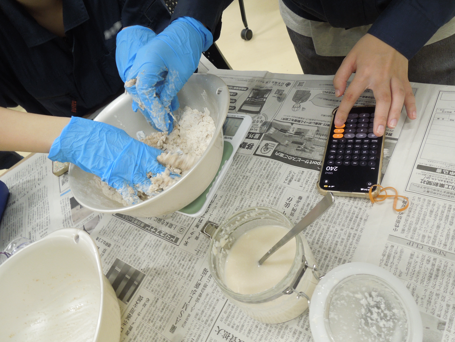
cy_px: 171
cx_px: 228
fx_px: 329
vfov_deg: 54.9
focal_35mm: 25
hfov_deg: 69.4
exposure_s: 1/30
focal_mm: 4.5
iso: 200
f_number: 3.3
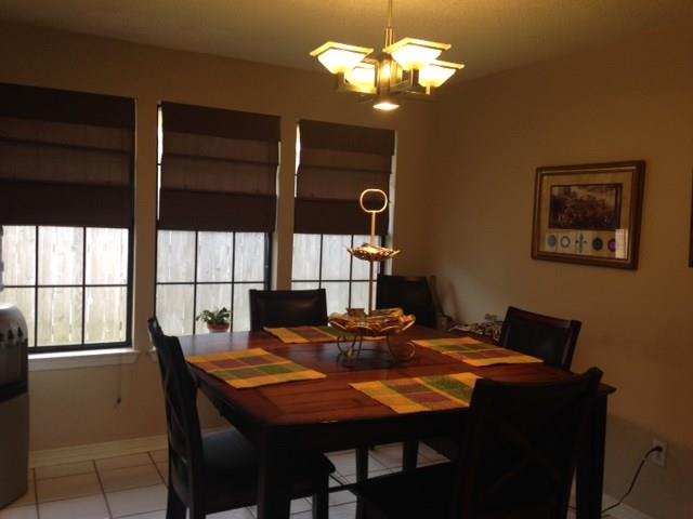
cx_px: 346
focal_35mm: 33
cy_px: 260
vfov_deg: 42.9
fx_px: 661
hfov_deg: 55.4
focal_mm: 4.12
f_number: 2.4
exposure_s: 1/24
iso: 50
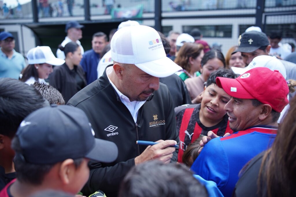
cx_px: 148
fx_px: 288
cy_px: 98
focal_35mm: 35
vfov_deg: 37.8
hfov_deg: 54.4
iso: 100
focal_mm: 35
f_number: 2.5
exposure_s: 1/500
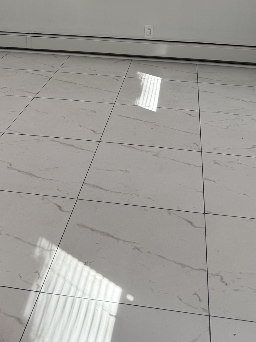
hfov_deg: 29.6
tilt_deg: -10.2
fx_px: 483
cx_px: 112
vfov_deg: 35.7
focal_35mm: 49
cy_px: 13
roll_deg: -2.2
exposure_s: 1/223
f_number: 1.78
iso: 100
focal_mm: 6.76
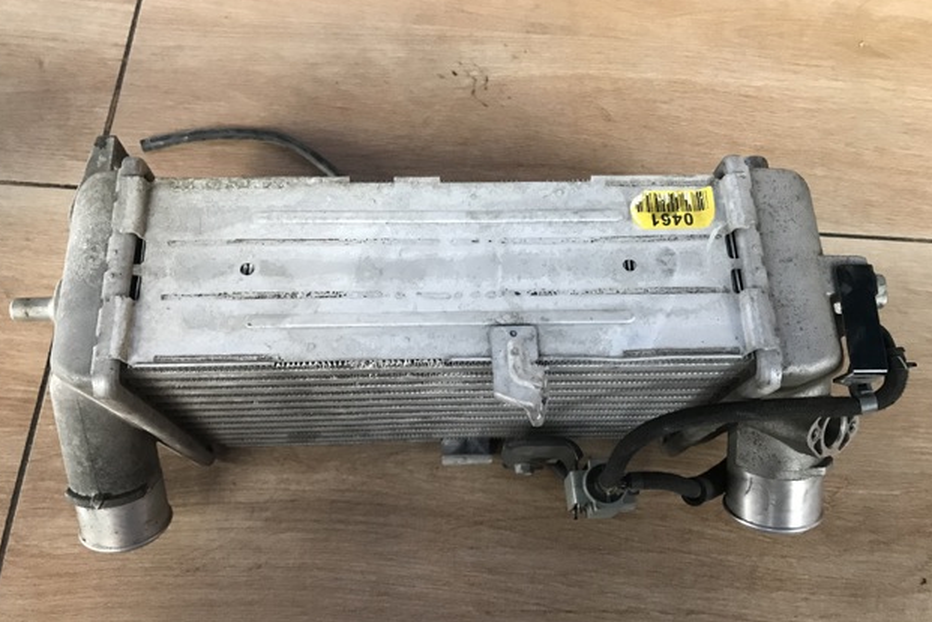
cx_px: 458
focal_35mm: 30
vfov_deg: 43.6
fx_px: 777
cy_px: 325
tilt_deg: -67.3
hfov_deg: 61.9
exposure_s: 1/17
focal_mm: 3.99
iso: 80
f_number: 1.8
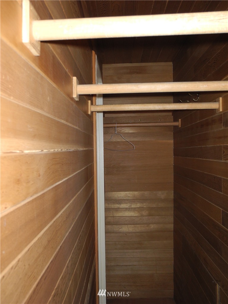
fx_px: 307
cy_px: 152
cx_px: 114
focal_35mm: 35
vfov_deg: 52.6
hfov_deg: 40.7
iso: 200
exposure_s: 1/30
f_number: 3.2
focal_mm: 7.4
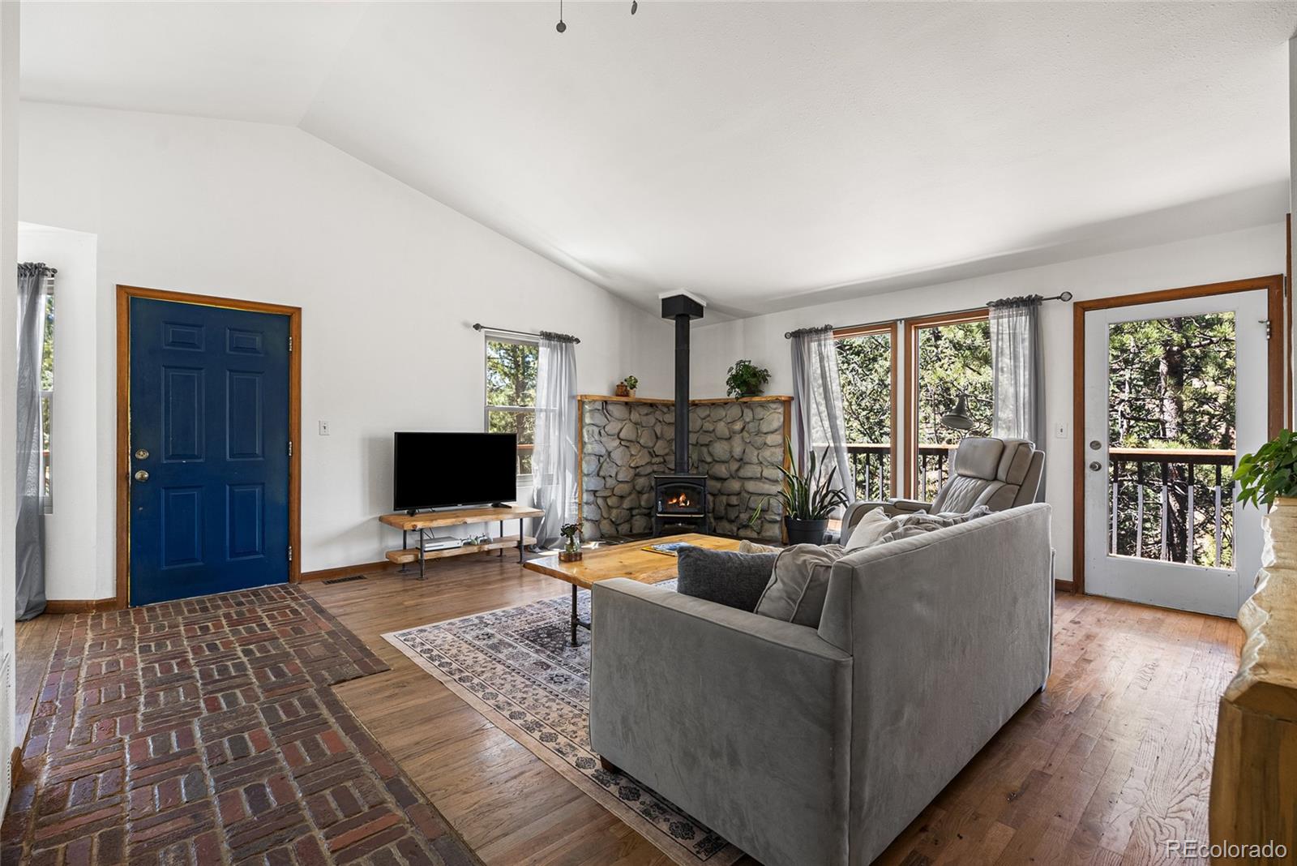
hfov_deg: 96.7
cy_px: 433
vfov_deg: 73.8
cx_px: 648
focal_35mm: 16
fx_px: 577
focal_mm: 16
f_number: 8
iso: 200
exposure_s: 1/80
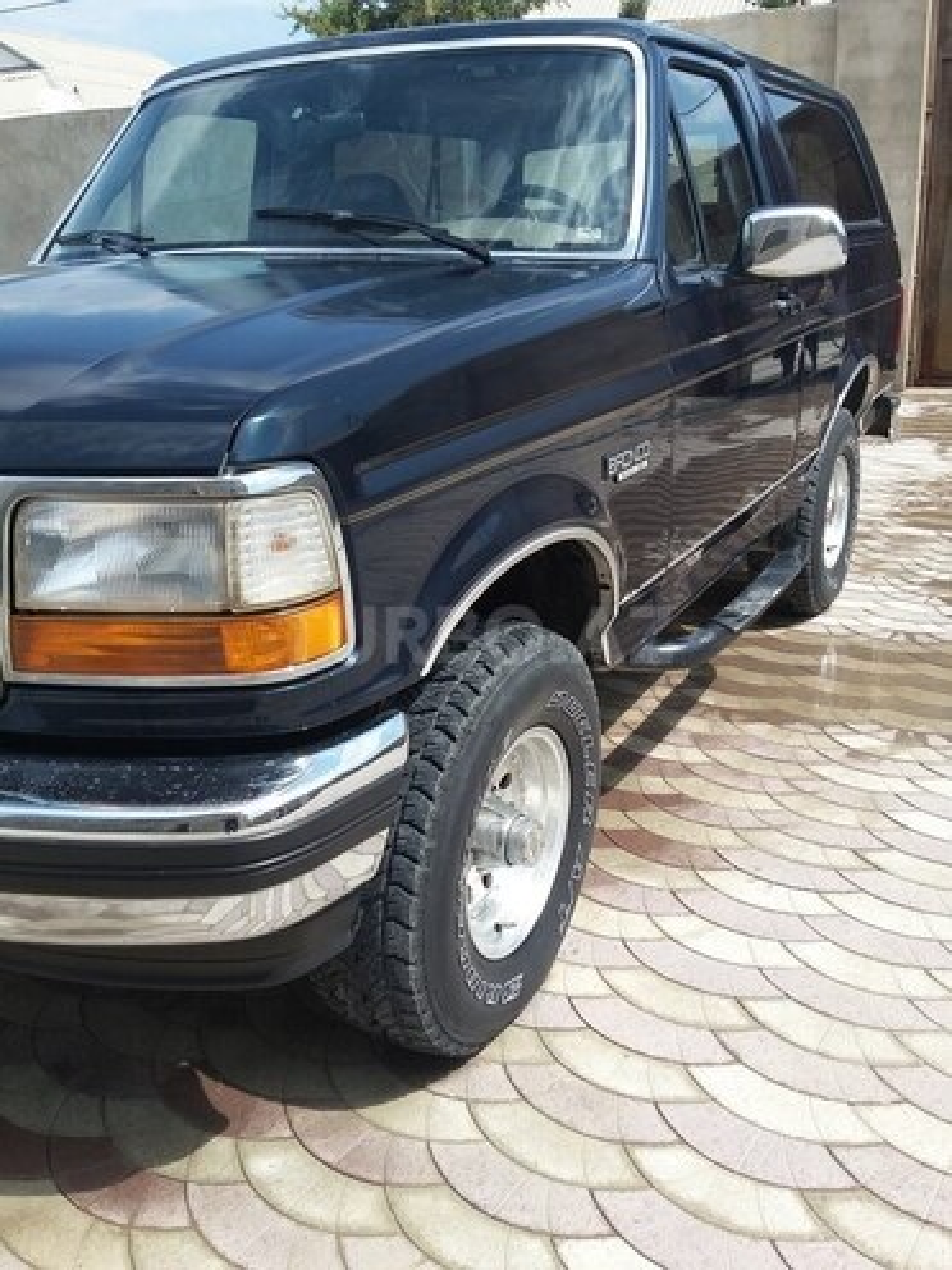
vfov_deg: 58.4
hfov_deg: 45.4
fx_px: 1137
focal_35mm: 31
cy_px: 635
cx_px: 476
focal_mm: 3.3
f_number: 2.2
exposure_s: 1/788
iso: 50
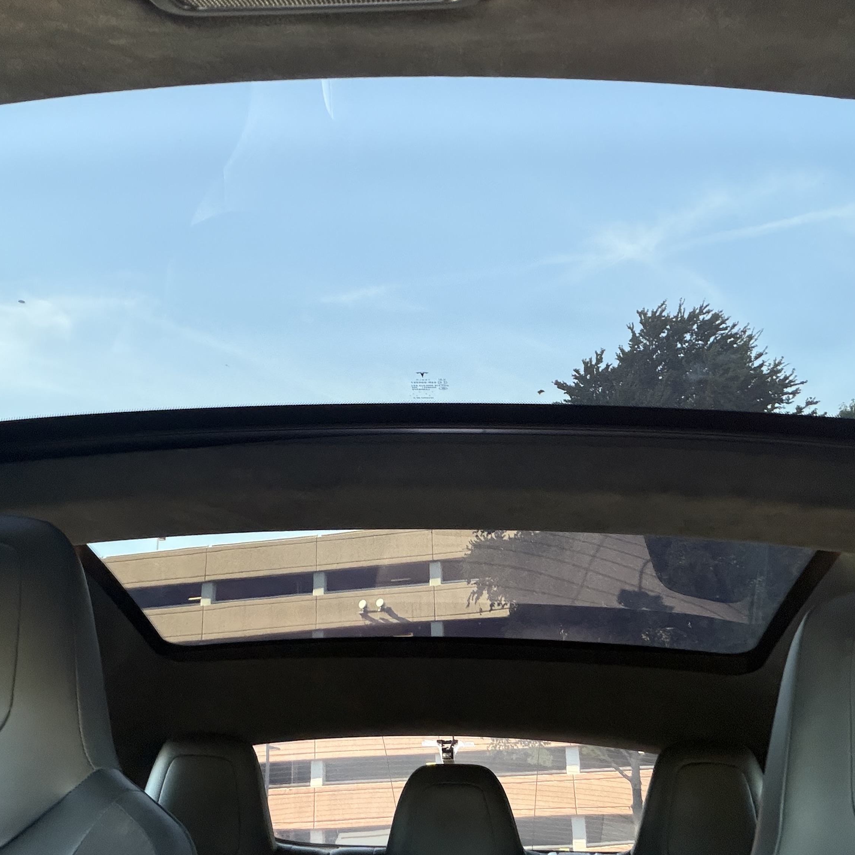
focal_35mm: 36
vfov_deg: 46.0
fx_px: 1006
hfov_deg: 46.0
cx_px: 428
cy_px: 445
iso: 320
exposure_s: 1/40
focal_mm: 2.71
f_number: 1.9
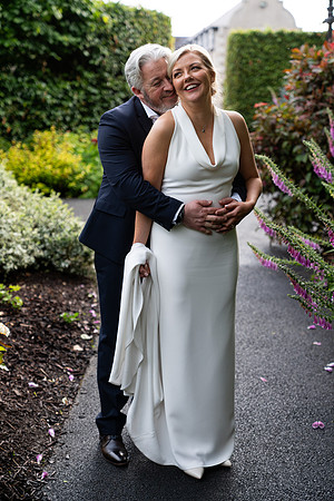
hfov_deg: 21.9
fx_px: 863
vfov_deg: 32.4
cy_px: 250
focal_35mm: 62
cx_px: 167
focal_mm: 62
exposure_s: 1/200
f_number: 2.8
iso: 400
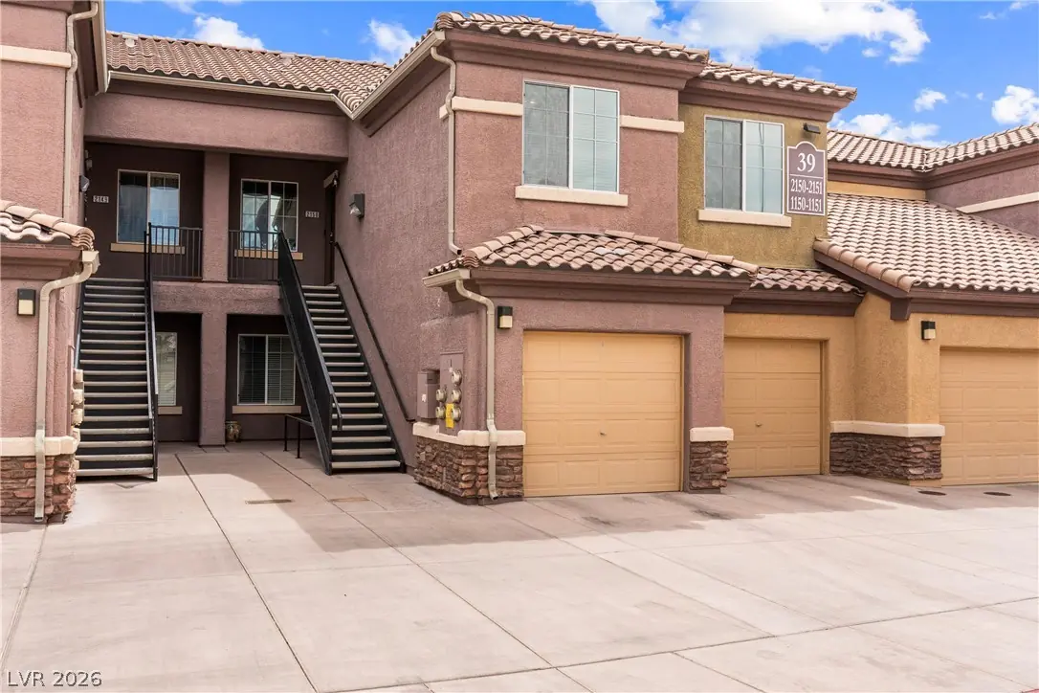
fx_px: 981
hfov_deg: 55.8
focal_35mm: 34
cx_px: 520
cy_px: 346
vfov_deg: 38.9
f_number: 8
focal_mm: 23
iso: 400
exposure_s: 1/8000
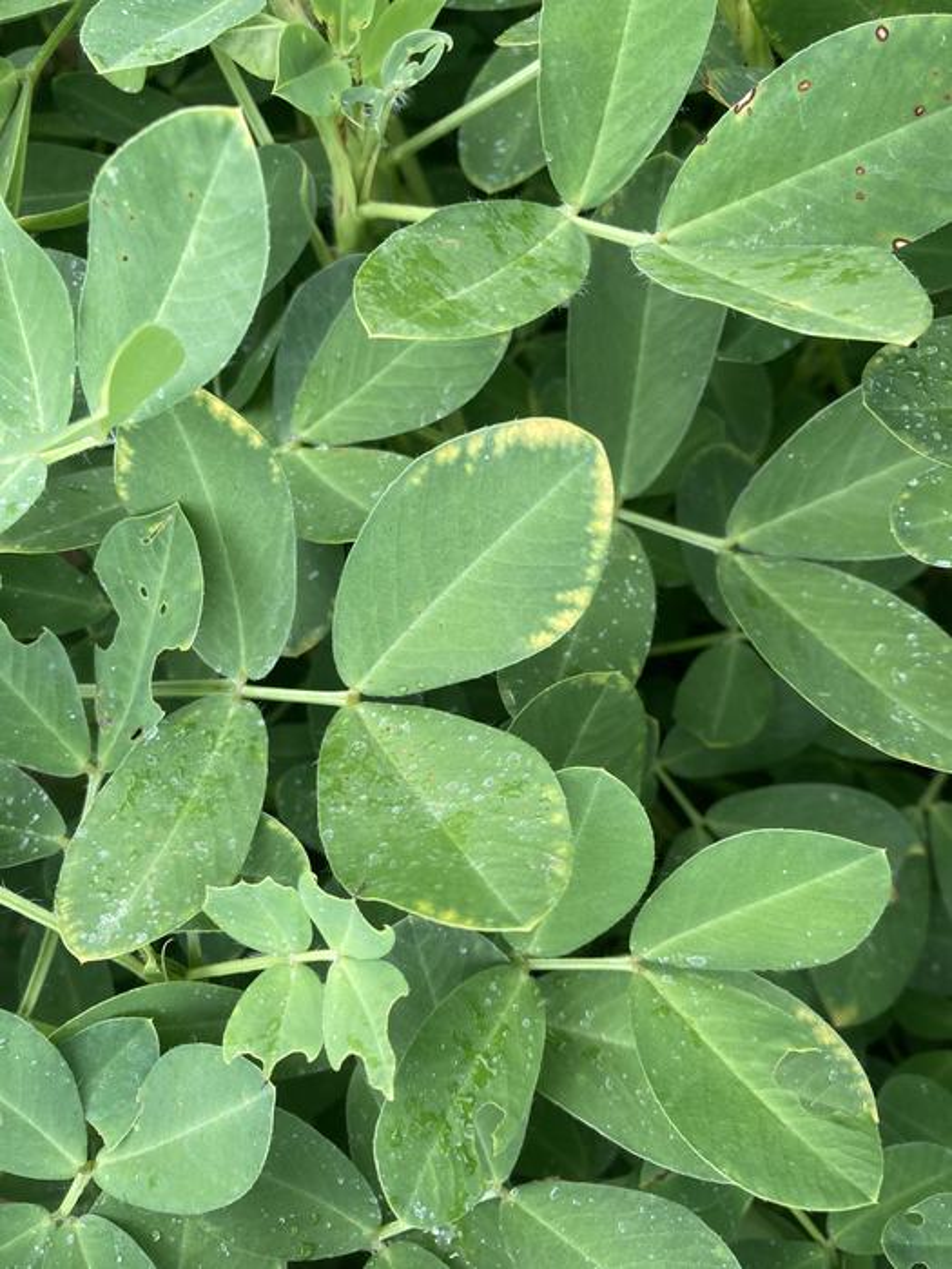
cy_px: 634
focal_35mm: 28
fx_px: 1027
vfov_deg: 63.4
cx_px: 476
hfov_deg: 49.7
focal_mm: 3.99
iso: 20
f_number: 1.8
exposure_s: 1/233
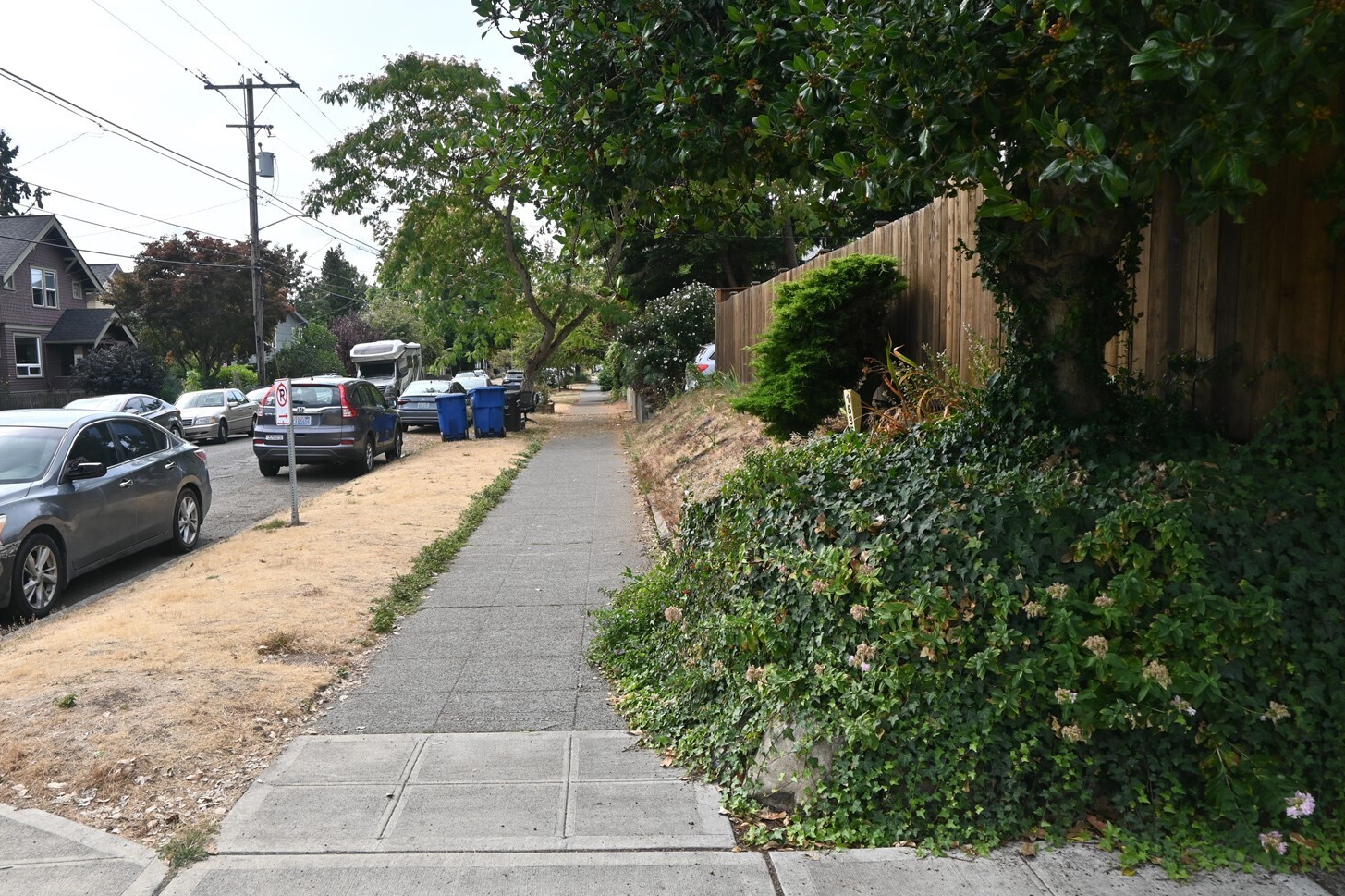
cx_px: 568
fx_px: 1046
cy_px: 470
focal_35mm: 28
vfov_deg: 46.4
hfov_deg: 65.1
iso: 100
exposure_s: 1/250
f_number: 8
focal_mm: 16
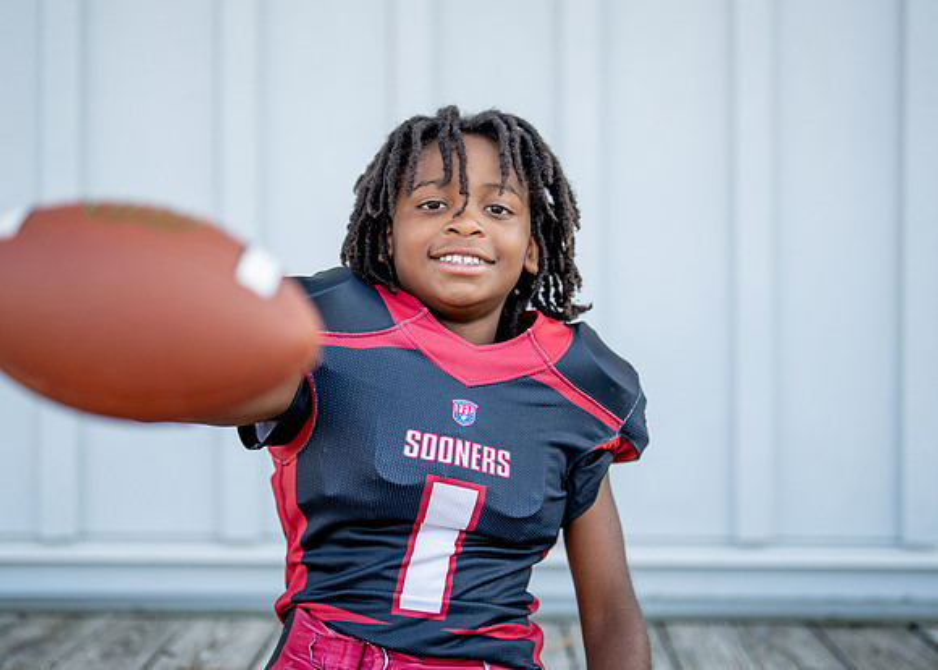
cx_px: 472
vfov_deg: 24.1
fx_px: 1570
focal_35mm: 59
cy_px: 318
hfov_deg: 33.3
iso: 100
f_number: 1.2
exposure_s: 1/1000
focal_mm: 50
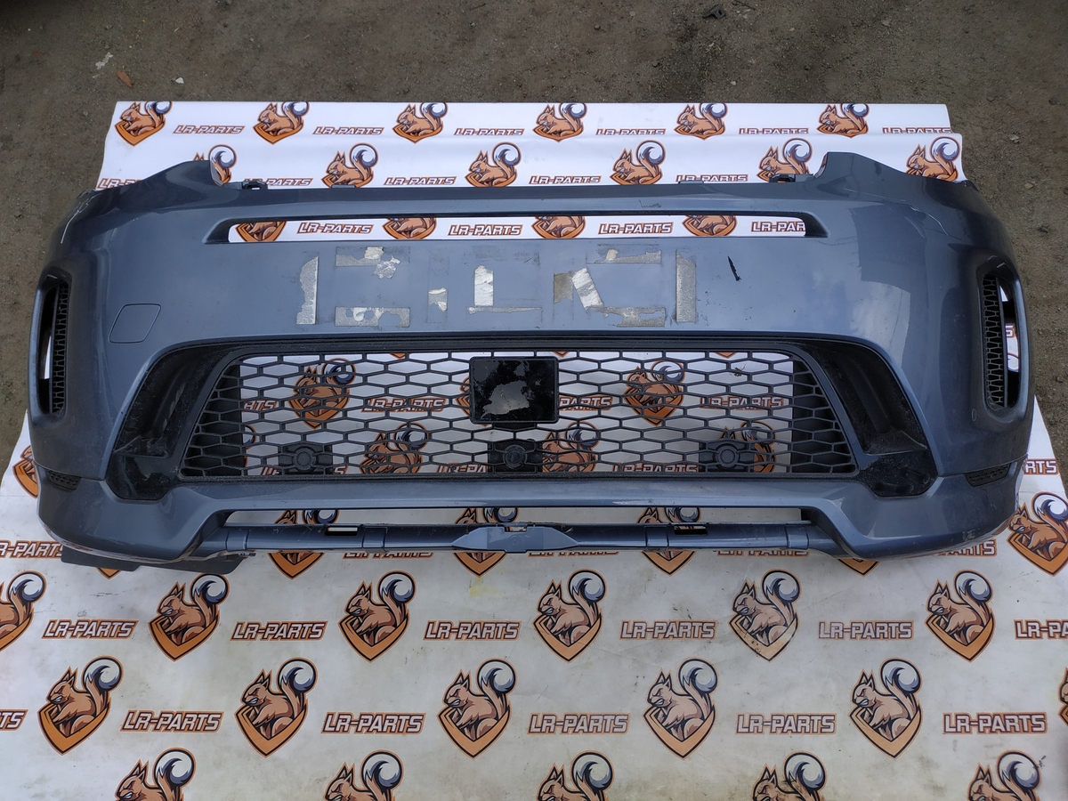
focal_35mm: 24
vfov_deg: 56.8
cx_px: 534
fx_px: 740
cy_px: 400
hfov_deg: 71.6
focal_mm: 3.94
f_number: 1.9
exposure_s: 1/822
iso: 100
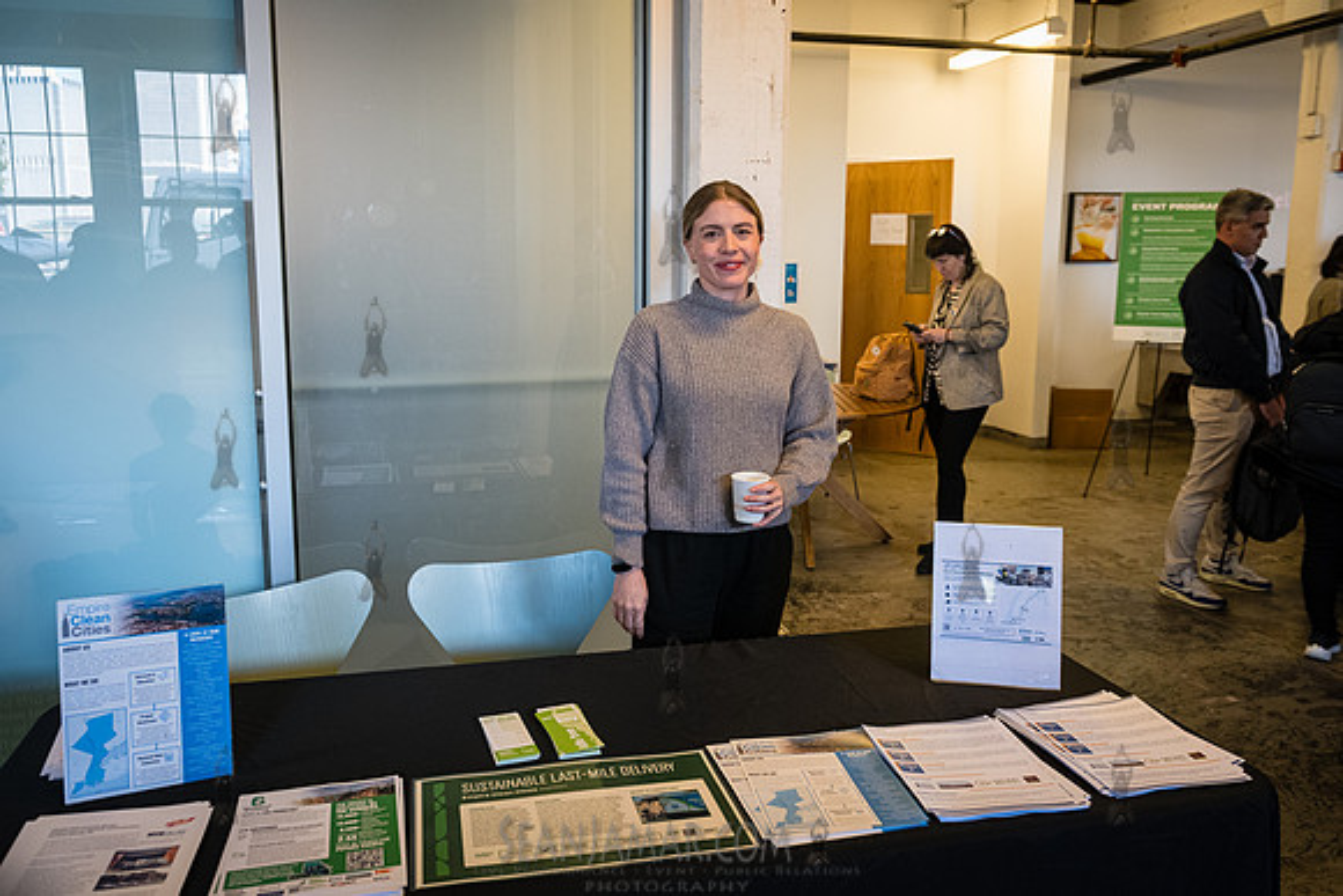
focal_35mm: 29
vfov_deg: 45.4
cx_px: 644
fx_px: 1071
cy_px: 411
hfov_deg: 64.1
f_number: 4.5
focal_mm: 26
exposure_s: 1/320
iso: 4000
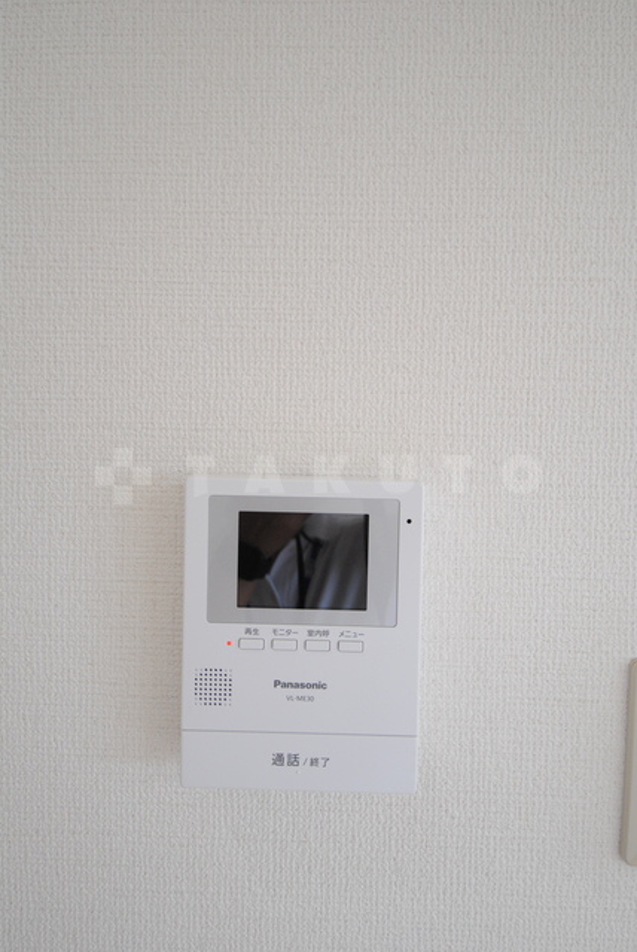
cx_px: 318
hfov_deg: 59.6
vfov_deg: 81.2
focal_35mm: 21
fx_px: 556
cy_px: 476
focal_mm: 14
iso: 360
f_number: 5
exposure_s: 1/30
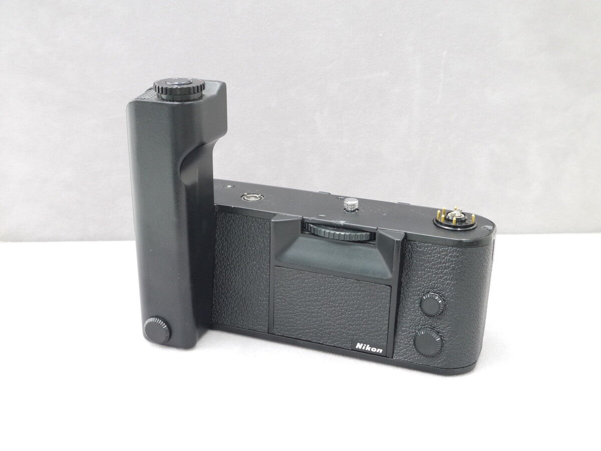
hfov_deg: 39.7
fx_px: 833
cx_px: 300
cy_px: 226
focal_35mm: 48
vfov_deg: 30.3
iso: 1600
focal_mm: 24
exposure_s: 1/25
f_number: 8
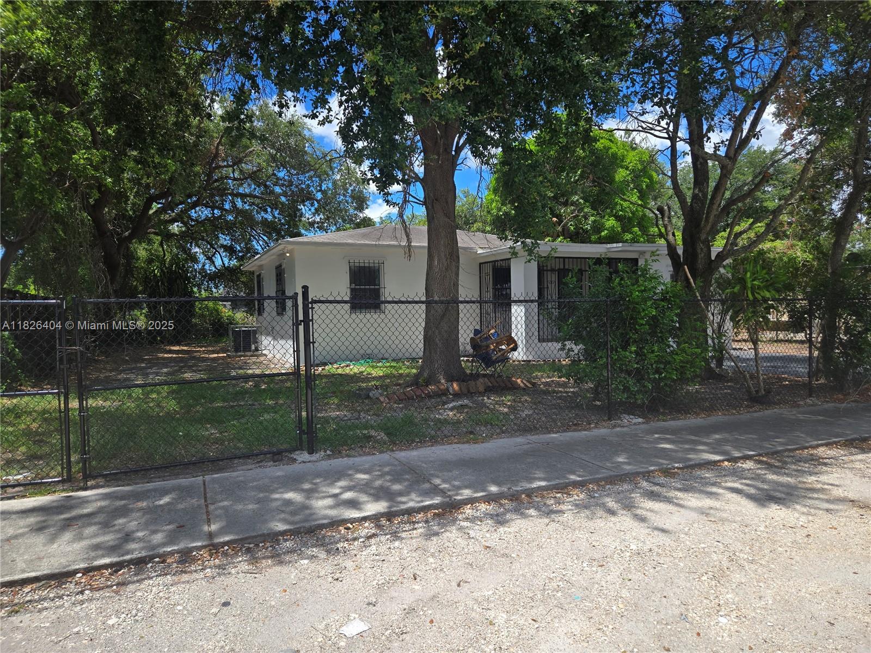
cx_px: 436
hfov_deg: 73.9
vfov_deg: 58.9
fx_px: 579
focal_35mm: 23
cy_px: 326
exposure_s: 1/1208
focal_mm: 5.4
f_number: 1.8
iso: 25
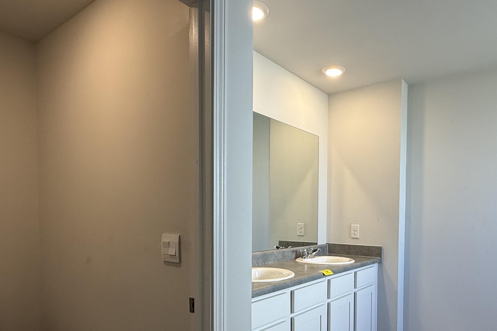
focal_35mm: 25
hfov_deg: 70.5
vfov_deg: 50.1
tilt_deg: -1.2
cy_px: 228
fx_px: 345
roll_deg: -0.5
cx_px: 307
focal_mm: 2.22
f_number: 2.2
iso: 100
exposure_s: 1/120
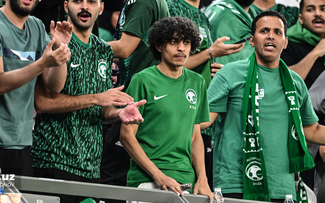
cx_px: 163
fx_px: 5350
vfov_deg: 2.2
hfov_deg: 3.5
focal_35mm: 604
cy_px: 85
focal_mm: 400
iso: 1600
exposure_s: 1/1000
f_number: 2.8
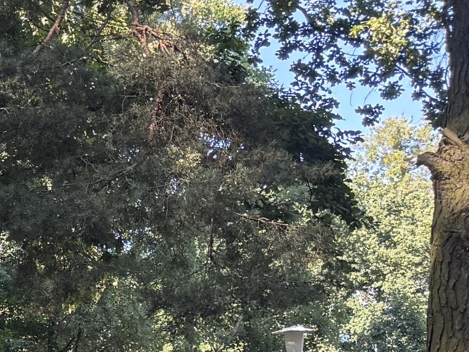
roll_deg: -0.9
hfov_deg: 12.7
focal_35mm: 123
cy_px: 450
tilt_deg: +1.9
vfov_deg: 11.7
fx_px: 1666
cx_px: -622
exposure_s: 1/258
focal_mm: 6.76
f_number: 1.78
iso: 100
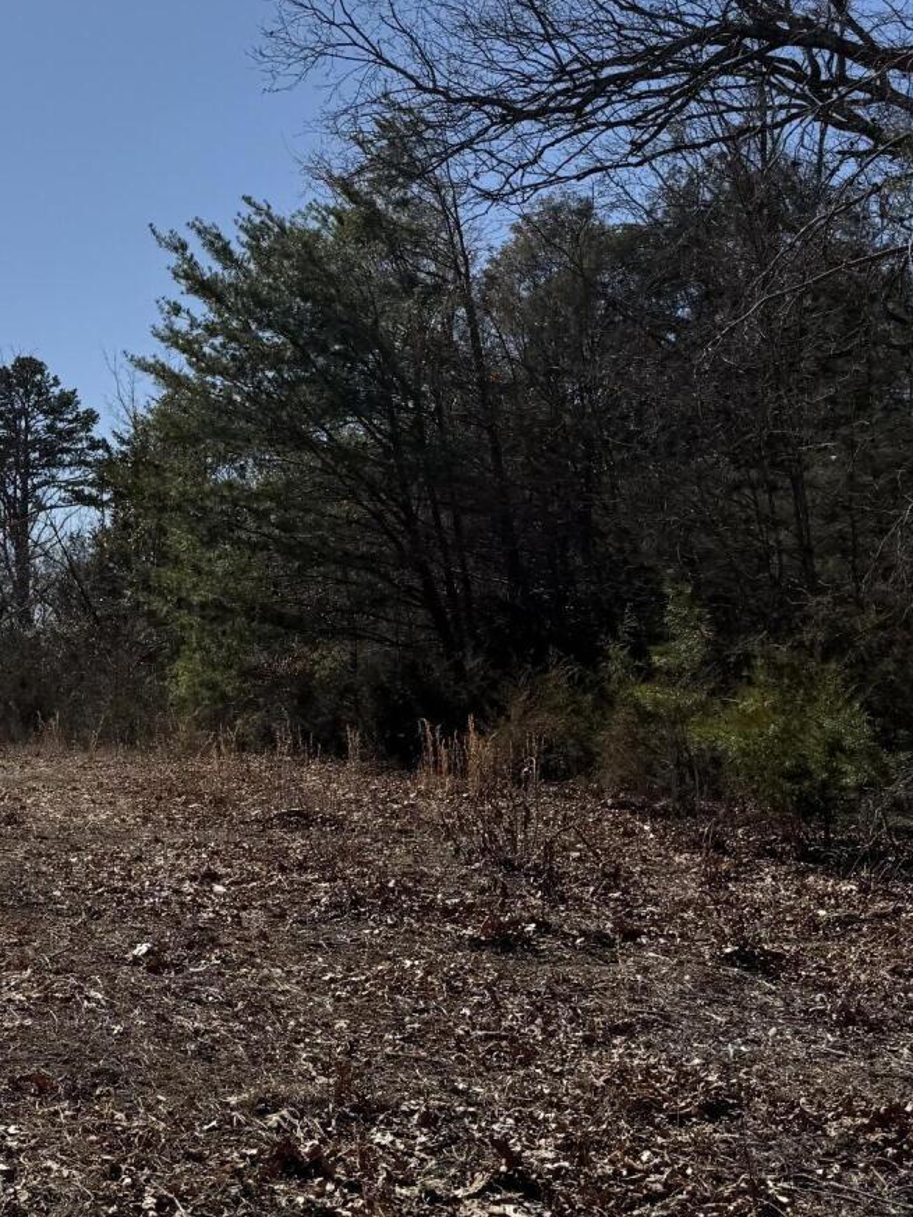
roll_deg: -2.3
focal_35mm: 55
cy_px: 383
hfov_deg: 26.0
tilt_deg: +11.4
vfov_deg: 34.5
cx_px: 153
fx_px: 1934
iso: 80
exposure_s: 1/8130
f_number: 1.78
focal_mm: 6.76
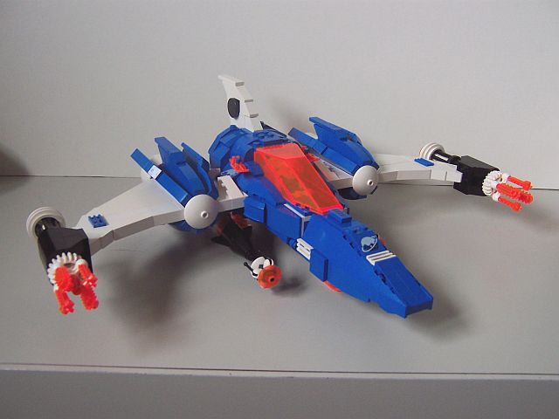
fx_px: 581
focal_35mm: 36
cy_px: 210
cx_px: 280
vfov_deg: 39.7
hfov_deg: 51.4
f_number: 2.8
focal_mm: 5.6
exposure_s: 1/30
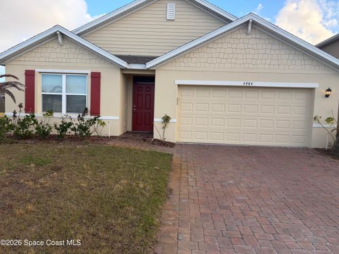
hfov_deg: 67.3
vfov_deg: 53.1
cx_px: 170
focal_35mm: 26
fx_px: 255
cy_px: 127
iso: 64
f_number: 1.6
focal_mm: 5.96
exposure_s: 1/687
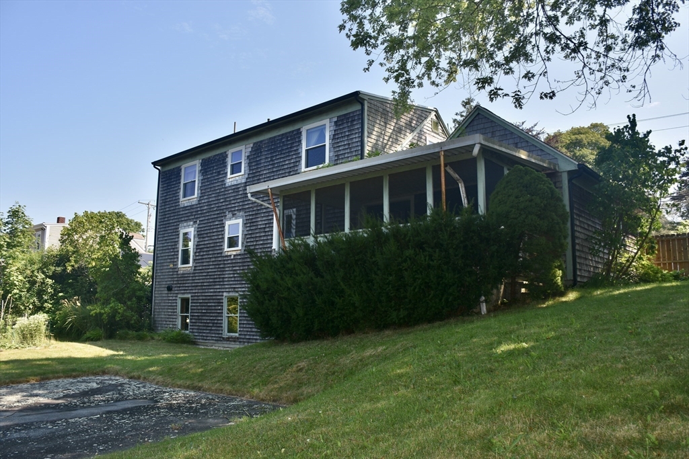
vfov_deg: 47.9
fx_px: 517
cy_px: 230
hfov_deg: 67.4
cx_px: 344
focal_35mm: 27
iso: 100
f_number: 5
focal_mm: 18
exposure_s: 1/250
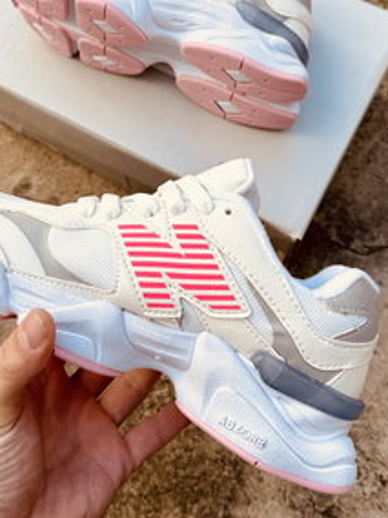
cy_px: 161
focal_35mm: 45
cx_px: 168
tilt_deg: -67.9
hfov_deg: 32.1
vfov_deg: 41.4
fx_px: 673
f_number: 1.78
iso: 80
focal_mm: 6.76
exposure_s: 1/1122
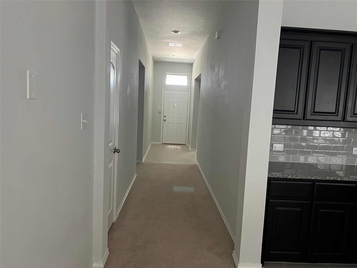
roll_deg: -0.3
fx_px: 268
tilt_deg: -2.2
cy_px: 134
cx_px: 178
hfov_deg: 67.3
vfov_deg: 53.1
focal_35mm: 26
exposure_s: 1/42
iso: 500
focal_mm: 5.7
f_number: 1.5
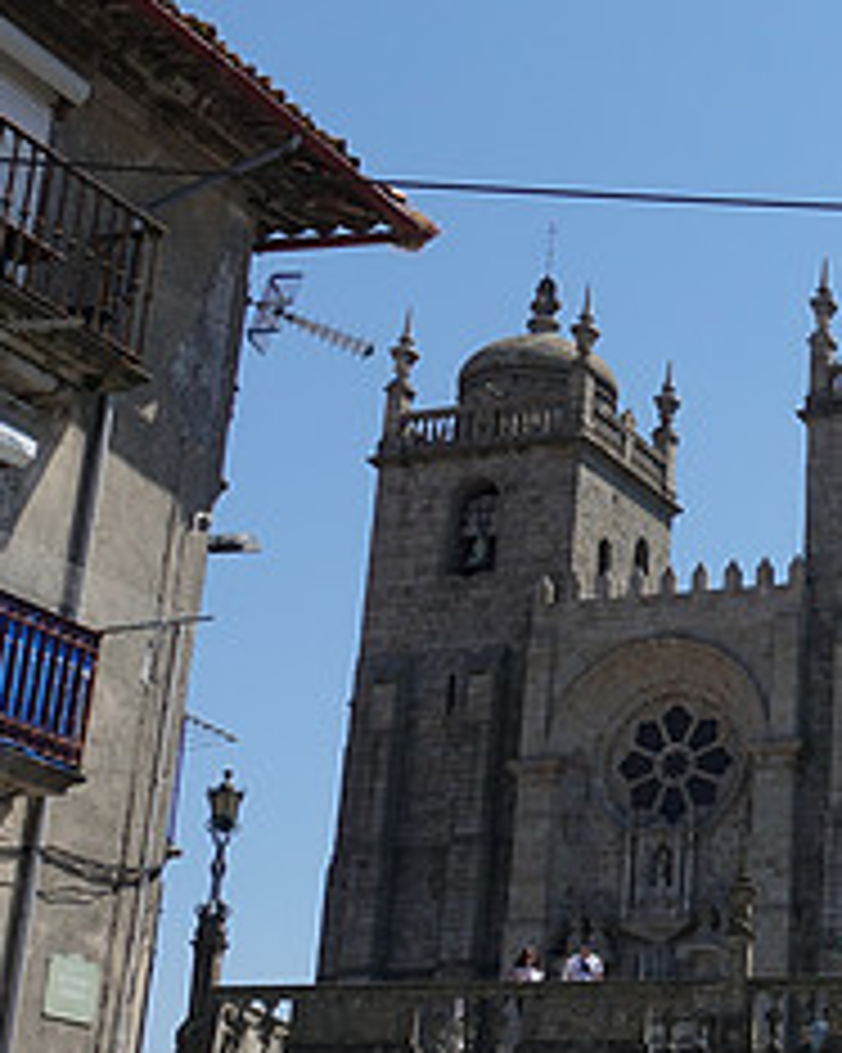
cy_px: 439
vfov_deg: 24.1
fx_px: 2462
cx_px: 1153
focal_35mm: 79
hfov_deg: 17.9
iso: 125
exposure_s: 1/160
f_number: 4
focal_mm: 12.64
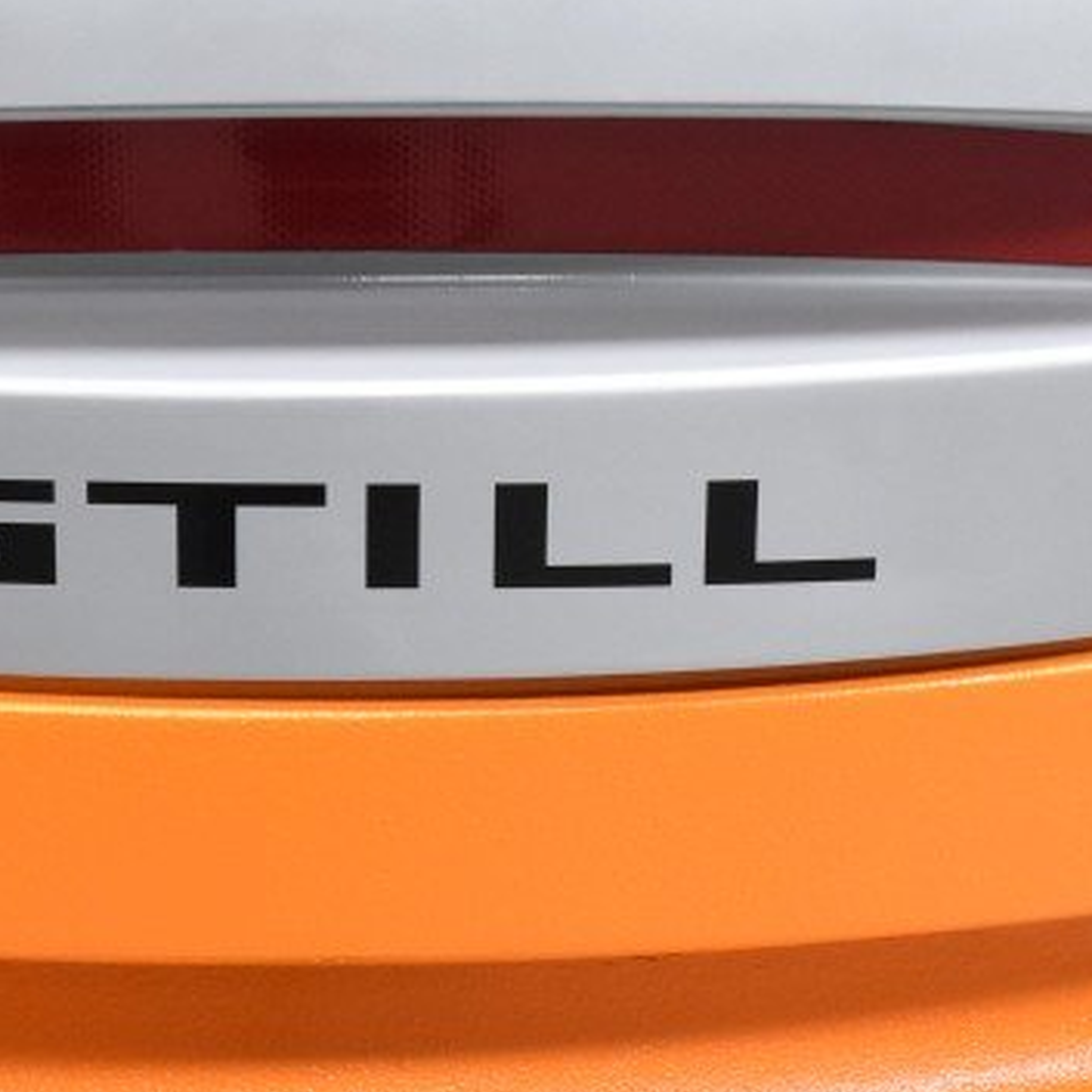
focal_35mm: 104
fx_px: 3712
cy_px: 965
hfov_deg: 16.7
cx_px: 340
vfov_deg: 16.5
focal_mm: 24
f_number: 4.5
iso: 1600
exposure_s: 1/40
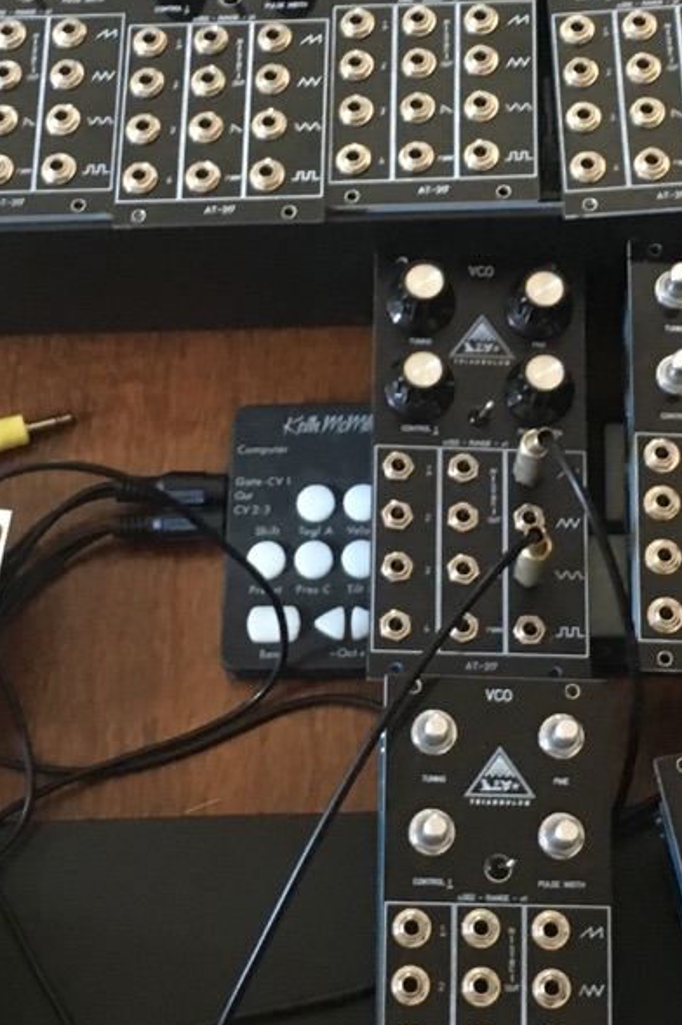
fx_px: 2333
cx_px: 468
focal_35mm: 82
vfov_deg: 24.8
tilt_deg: -64.4
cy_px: 435
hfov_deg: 16.6
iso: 400
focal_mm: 4.15
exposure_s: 1/15
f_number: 2.2
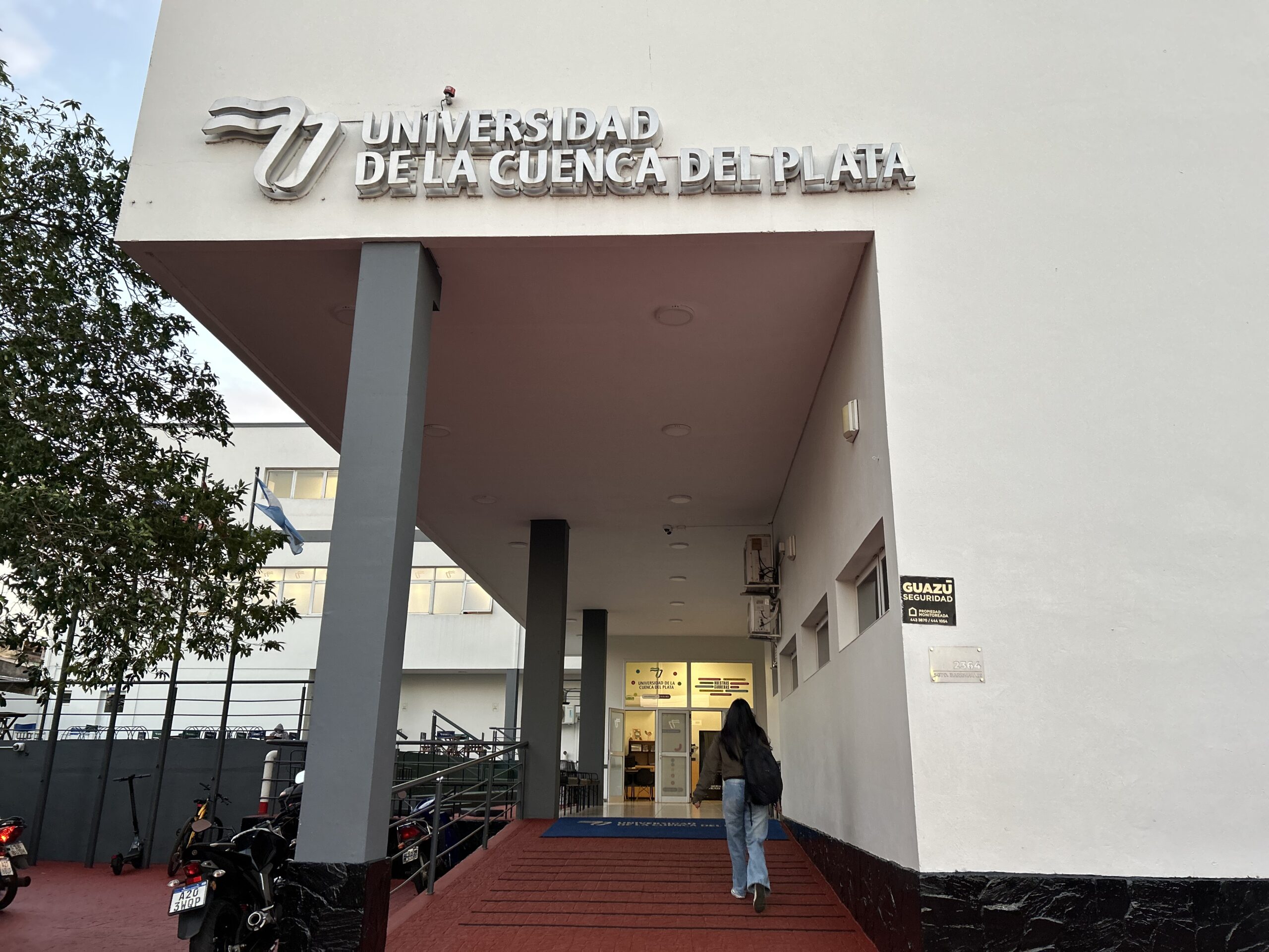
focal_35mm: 26
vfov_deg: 53.1
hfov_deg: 67.3
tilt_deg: +19.7
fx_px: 953
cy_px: 476
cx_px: 634
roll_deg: -1.5
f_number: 1.5
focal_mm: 5.7
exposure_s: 1/121
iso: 125
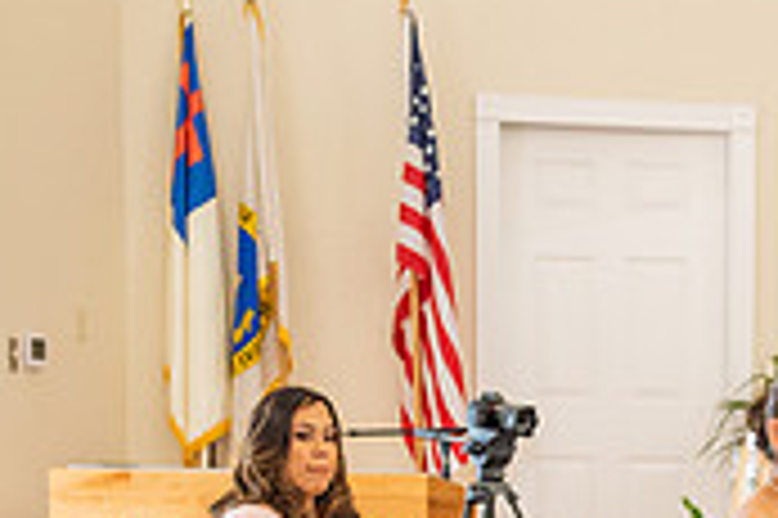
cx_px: 904
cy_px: 804
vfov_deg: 8.3
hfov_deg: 12.5
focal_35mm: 161
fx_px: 3476
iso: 1250
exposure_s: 1/100
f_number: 5
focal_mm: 48
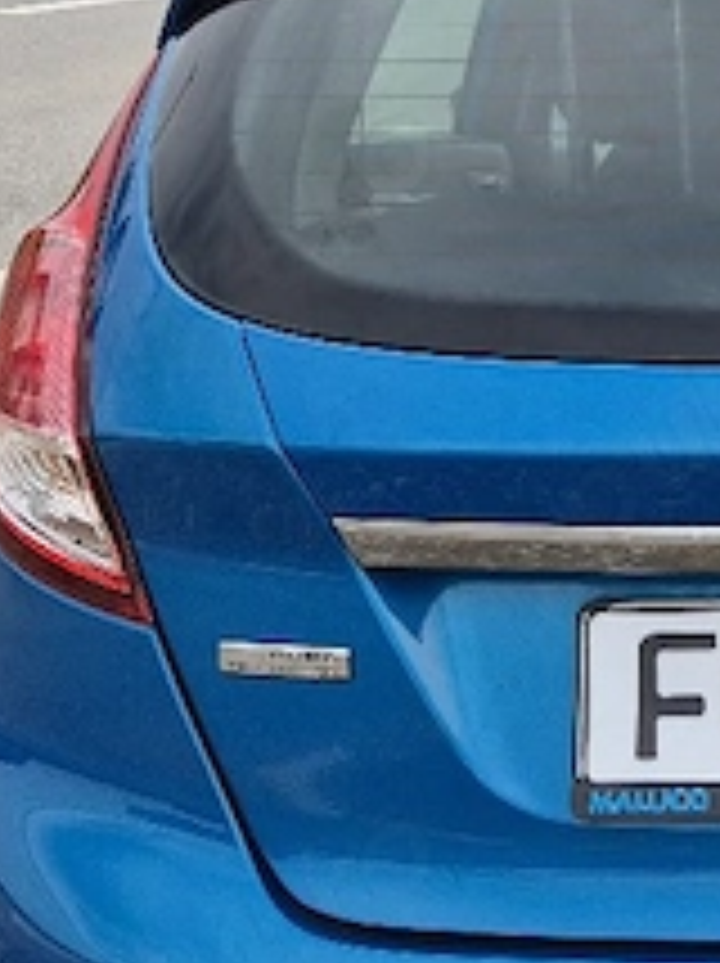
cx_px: 1022
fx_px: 2390
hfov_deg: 16.0
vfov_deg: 22.8
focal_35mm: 86
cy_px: 436
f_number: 1.8
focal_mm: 5.4
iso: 25
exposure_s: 1/1429
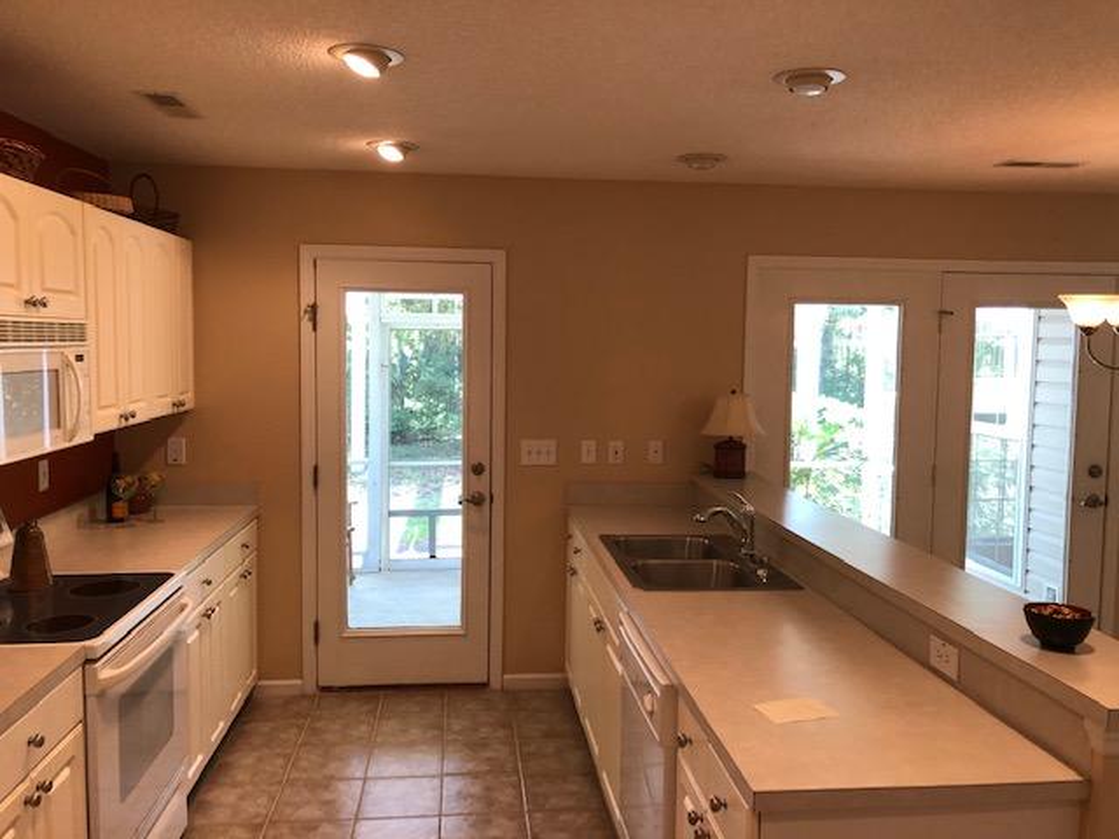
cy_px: 420
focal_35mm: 28
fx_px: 905
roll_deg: -0.4
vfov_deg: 49.7
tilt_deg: -4.2
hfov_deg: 63.4
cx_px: 560
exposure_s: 1/30
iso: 40
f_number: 1.8
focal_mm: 4
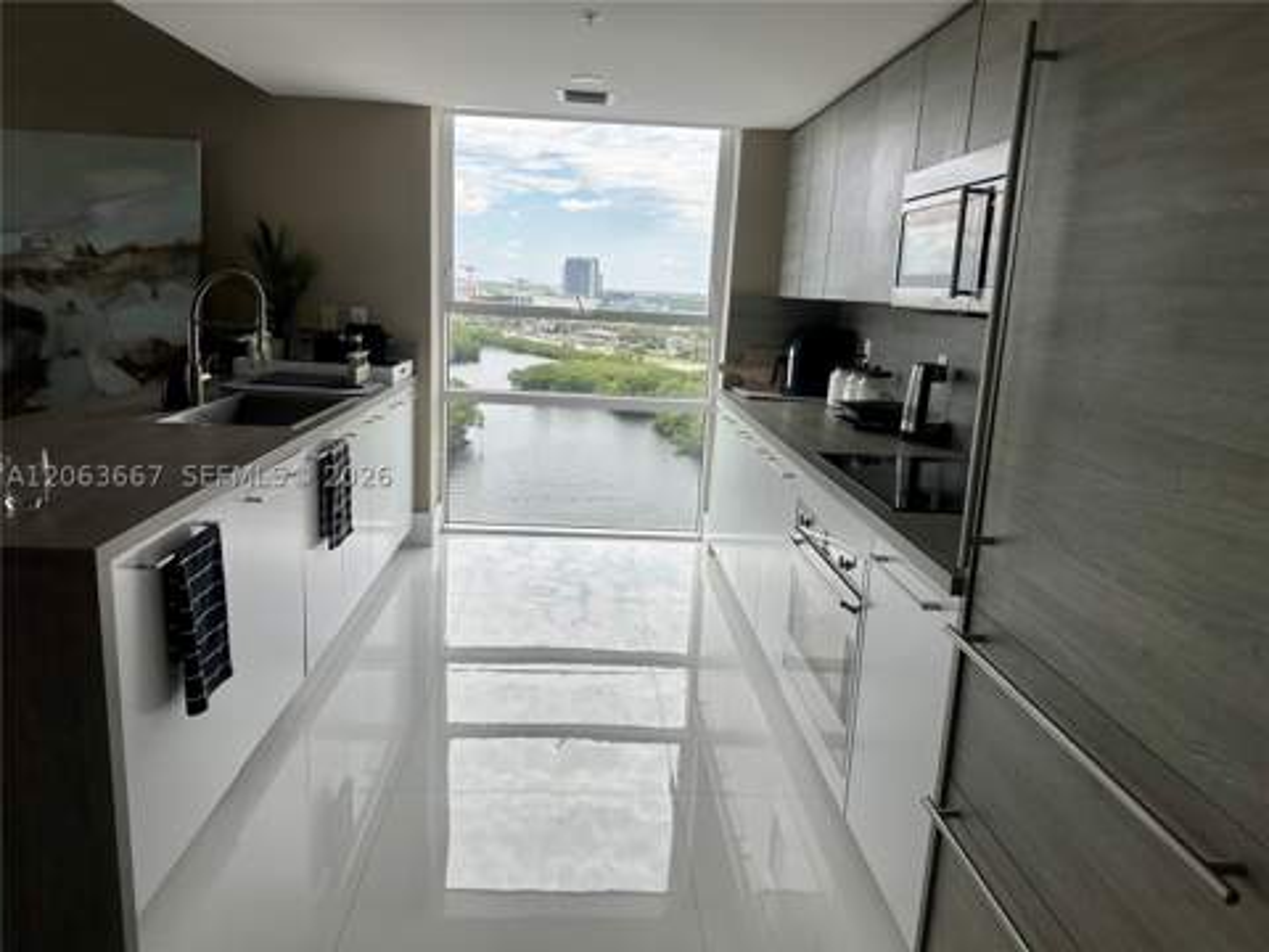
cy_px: 476
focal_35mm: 24
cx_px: 634
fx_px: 880
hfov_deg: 71.6
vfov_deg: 56.8
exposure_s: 1/2809
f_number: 1.78
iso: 80
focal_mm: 6.86
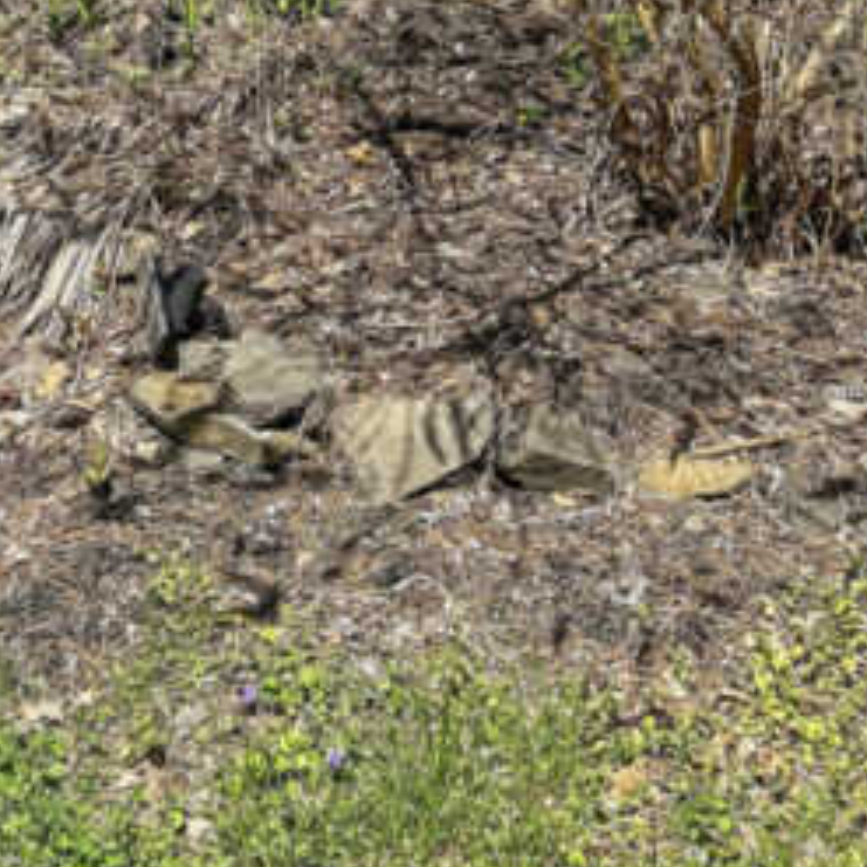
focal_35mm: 66
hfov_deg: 25.0
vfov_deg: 23.5
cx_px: 21
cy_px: -211
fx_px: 1870
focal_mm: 6.86
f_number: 1.8
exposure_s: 1/3000
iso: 80
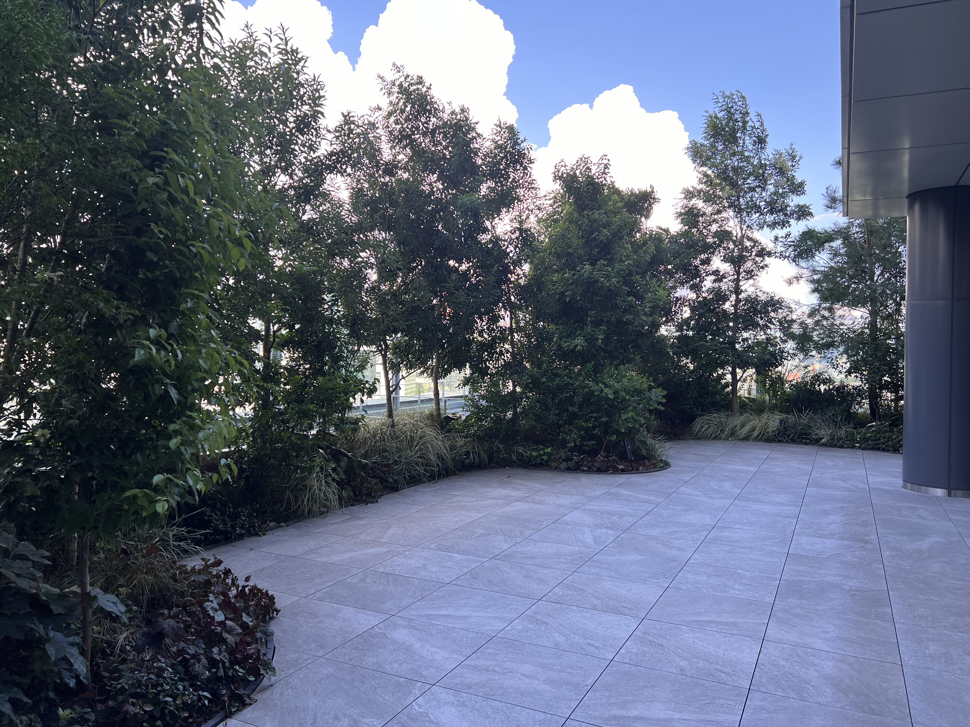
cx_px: 485
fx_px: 729
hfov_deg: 67.3
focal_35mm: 26
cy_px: 364
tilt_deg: +0.1
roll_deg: -1.0
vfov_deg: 53.1
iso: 50
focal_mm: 5.7
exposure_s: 1/513
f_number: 1.5
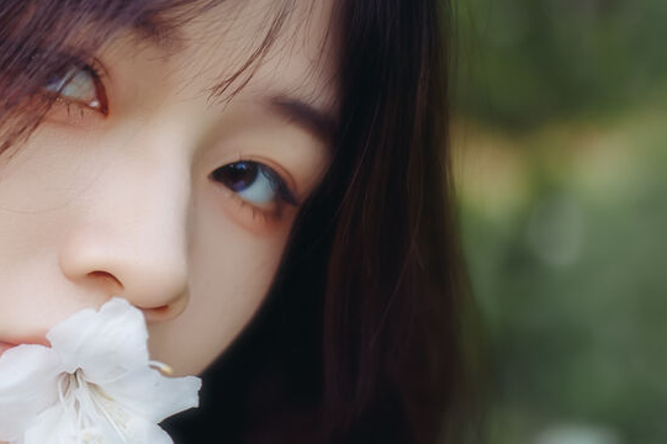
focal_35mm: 111
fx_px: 2055
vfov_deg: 12.3
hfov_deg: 17.9
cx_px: -23
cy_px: 303
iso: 100
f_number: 2.2
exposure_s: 1/200
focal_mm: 50
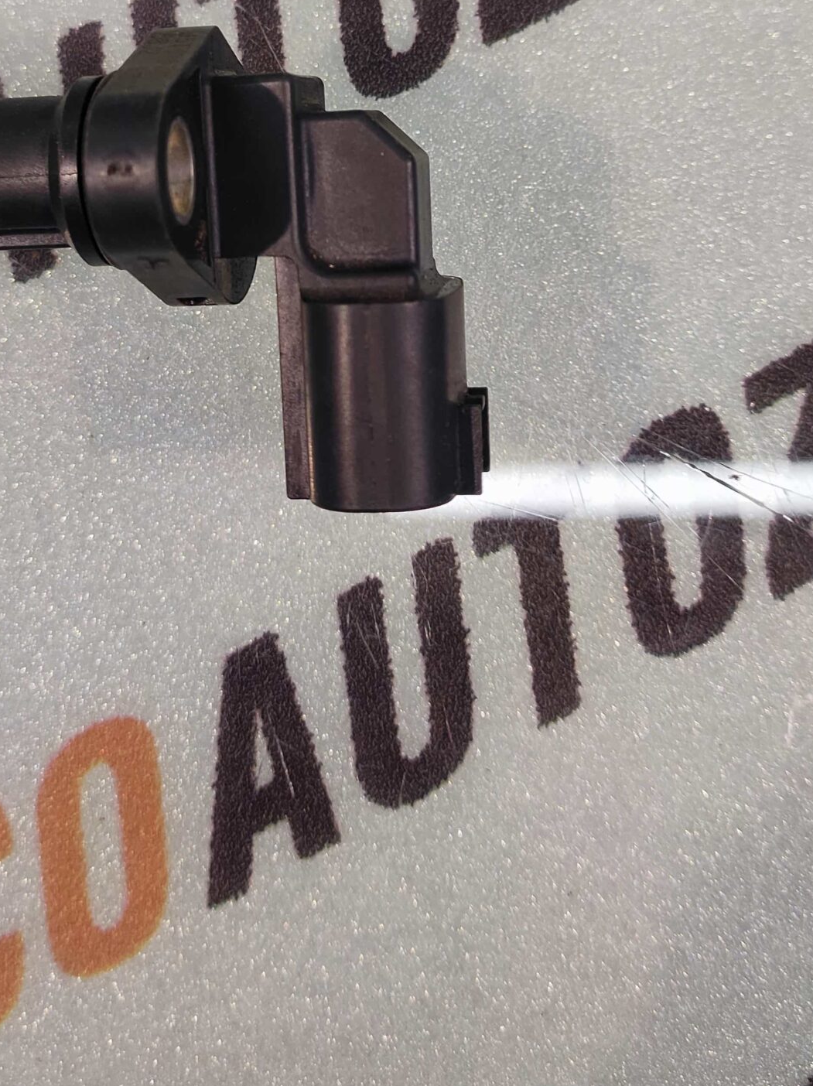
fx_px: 972
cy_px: 231
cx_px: 340
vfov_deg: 54.7
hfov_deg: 45.2
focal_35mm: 31
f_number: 1.79
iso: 180
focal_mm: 4.74
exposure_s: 1/50
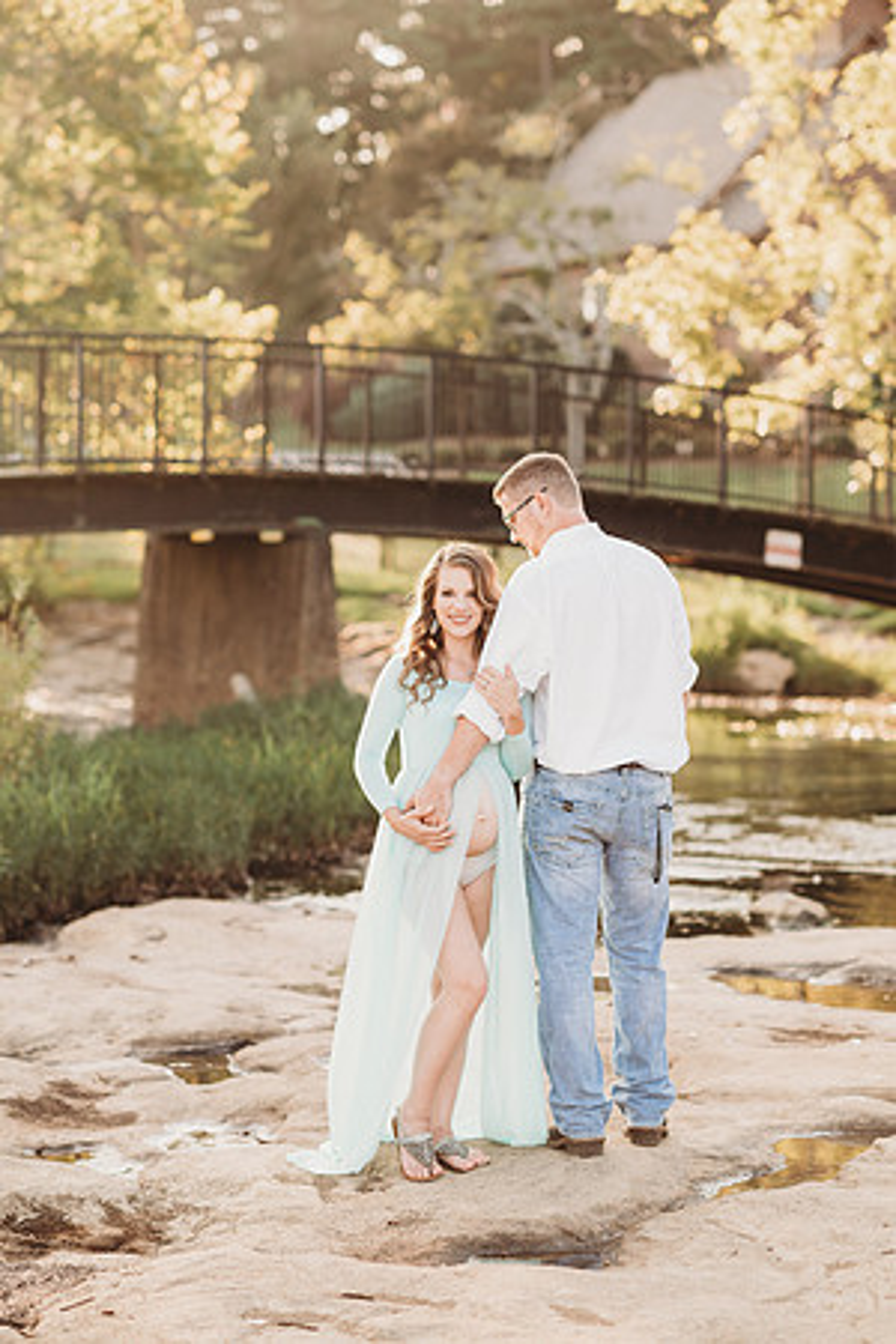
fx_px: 3173
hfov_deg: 16.1
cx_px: 448
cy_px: 672
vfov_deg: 23.9
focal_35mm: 85
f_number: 2.5
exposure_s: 1/400
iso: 160
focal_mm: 85
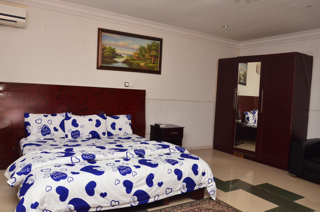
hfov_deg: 65.6
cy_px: 102
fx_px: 248
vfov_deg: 46.2
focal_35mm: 28
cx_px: 159
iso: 1600
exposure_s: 1/250
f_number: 7.1
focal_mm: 18
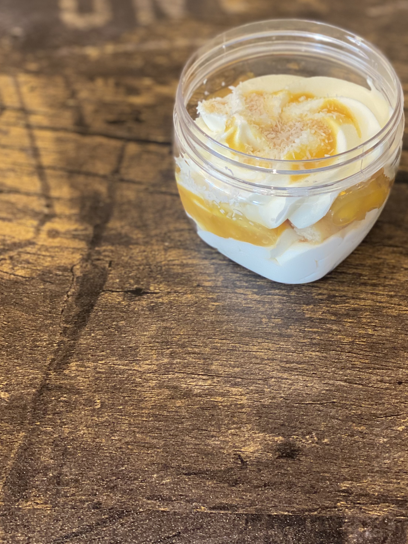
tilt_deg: -45.5
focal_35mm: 71
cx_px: 262
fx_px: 1116
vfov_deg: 27.3
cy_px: 195
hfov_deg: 20.7
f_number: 2
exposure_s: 1/33
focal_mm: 6
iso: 160
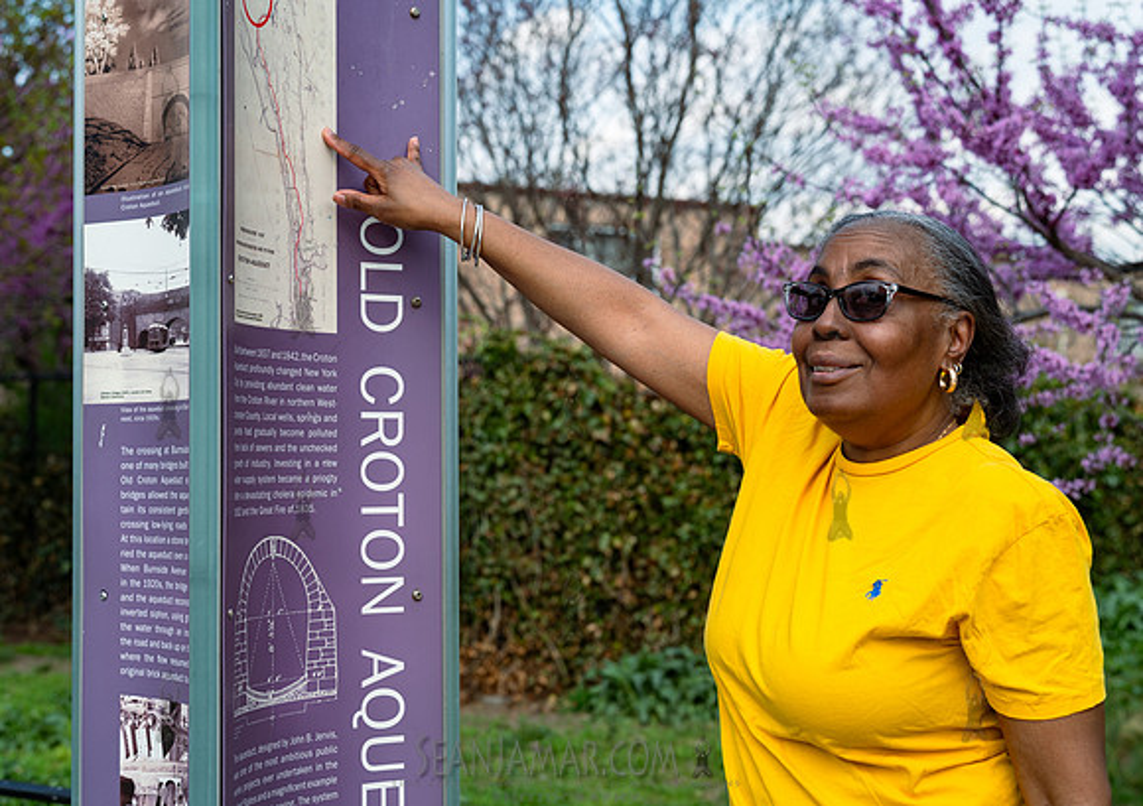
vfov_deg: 25.0
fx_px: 1816
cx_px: 518
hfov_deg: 34.9
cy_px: 402
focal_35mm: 56
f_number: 4.5
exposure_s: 1/400
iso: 100
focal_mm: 51
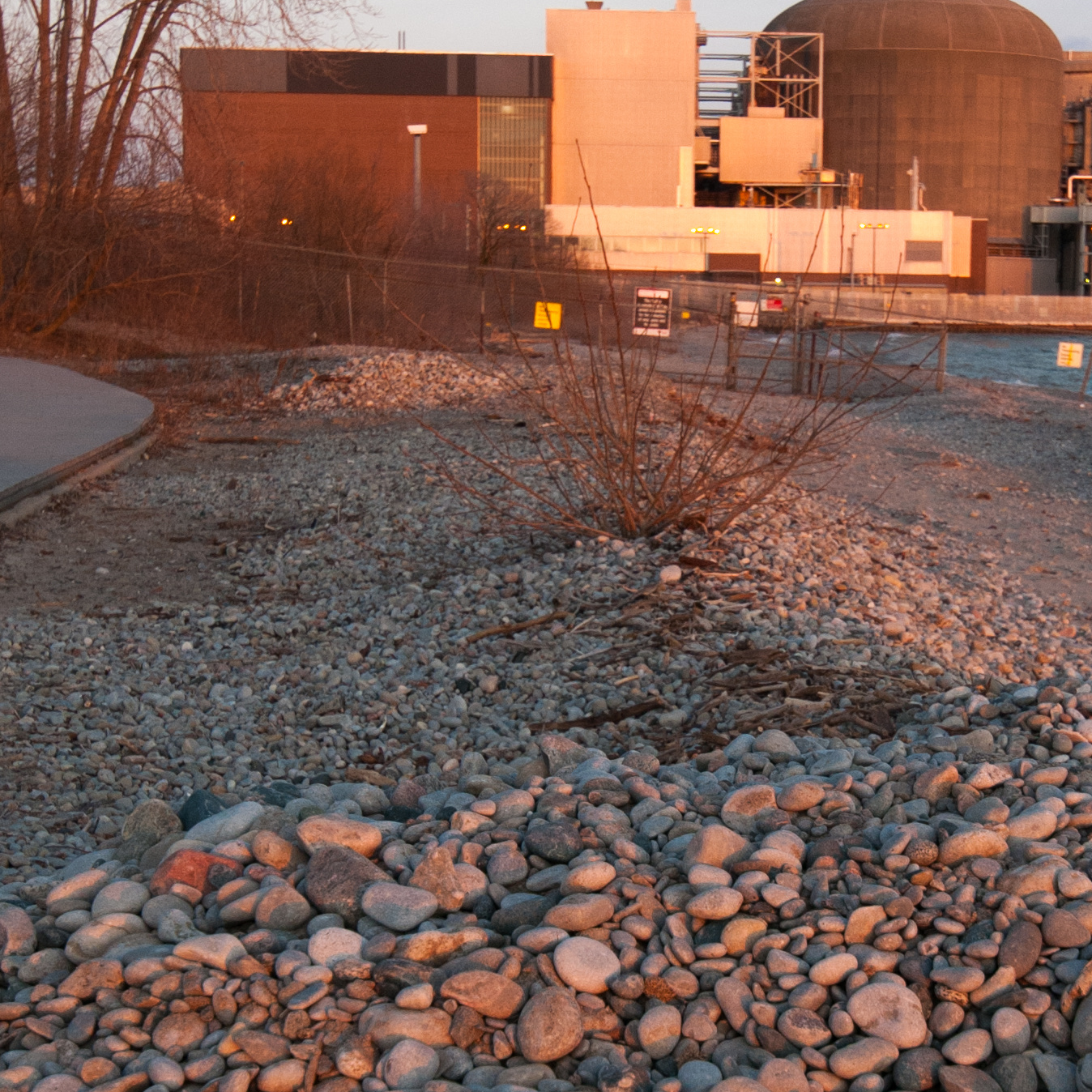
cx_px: 804
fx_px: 2891
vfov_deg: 21.4
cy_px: 662
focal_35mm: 81
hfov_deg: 21.2
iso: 200
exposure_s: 1/50
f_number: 5
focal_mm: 20
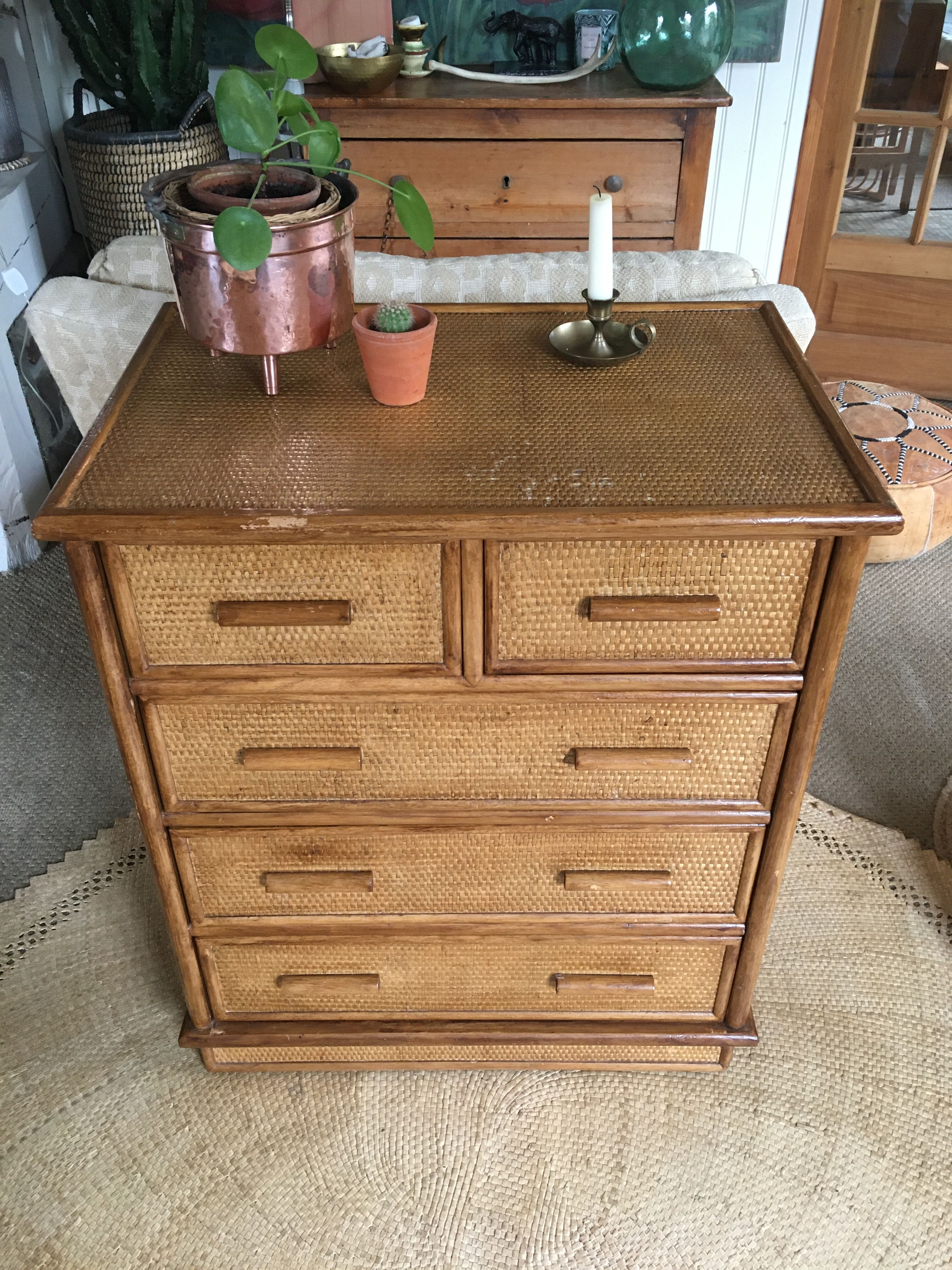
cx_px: 476
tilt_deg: -36.5
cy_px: 635
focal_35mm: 29
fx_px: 1063
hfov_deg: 48.2
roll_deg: -0.6
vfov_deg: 61.7
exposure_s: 1/33
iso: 160
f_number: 2.2
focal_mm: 4.15
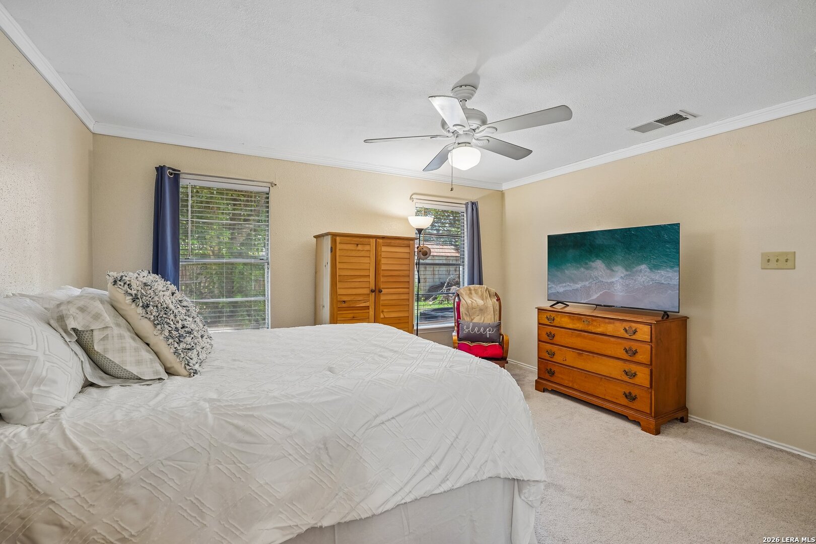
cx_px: 408
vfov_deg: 73.7
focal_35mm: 16
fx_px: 363
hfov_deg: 96.7
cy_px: 272
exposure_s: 1/10
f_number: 8
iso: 400
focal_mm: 16
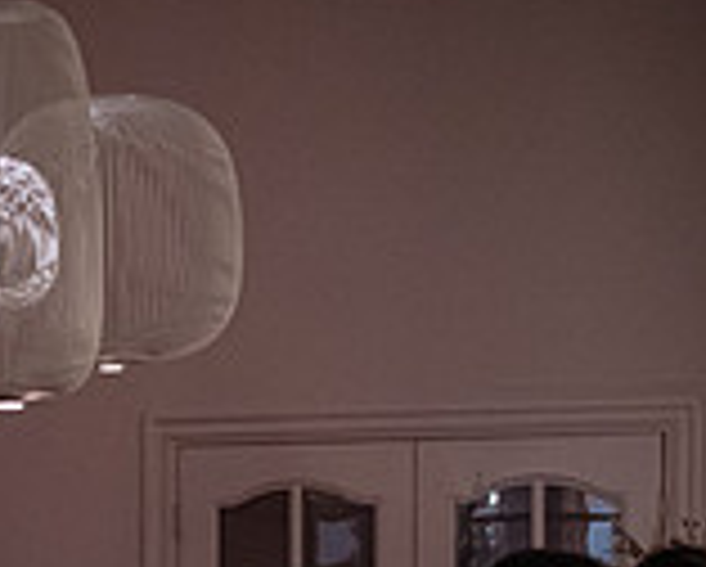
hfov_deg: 14.9
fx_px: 2615
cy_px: 765
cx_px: -131
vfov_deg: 12.0
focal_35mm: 125
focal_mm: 35
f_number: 2.8
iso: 16000
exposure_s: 1/160
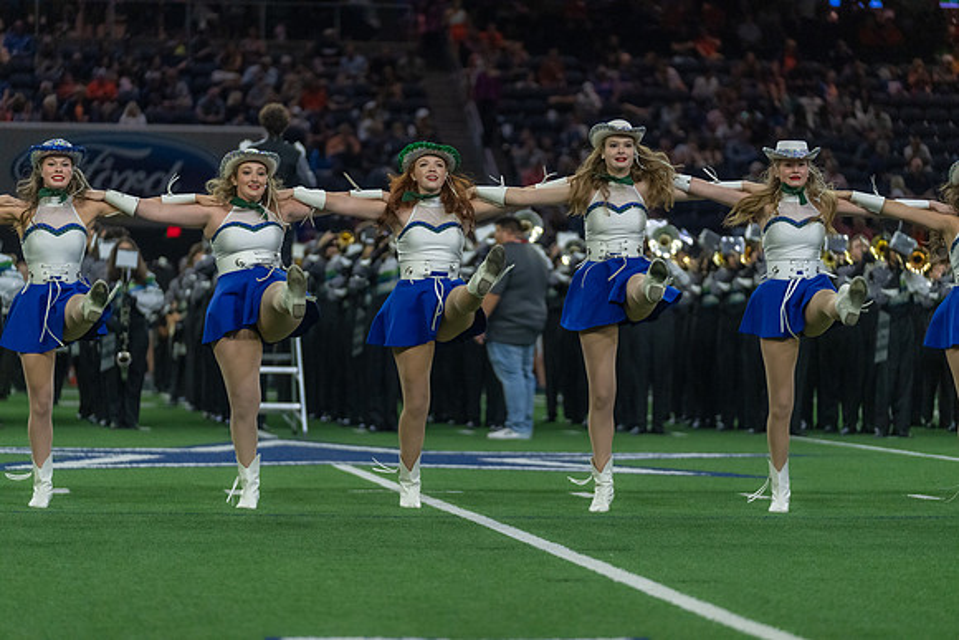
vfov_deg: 9.5
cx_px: 480
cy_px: 320
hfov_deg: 14.2
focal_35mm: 144
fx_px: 3837
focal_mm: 144
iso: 4000
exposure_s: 1/1250
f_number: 2.8
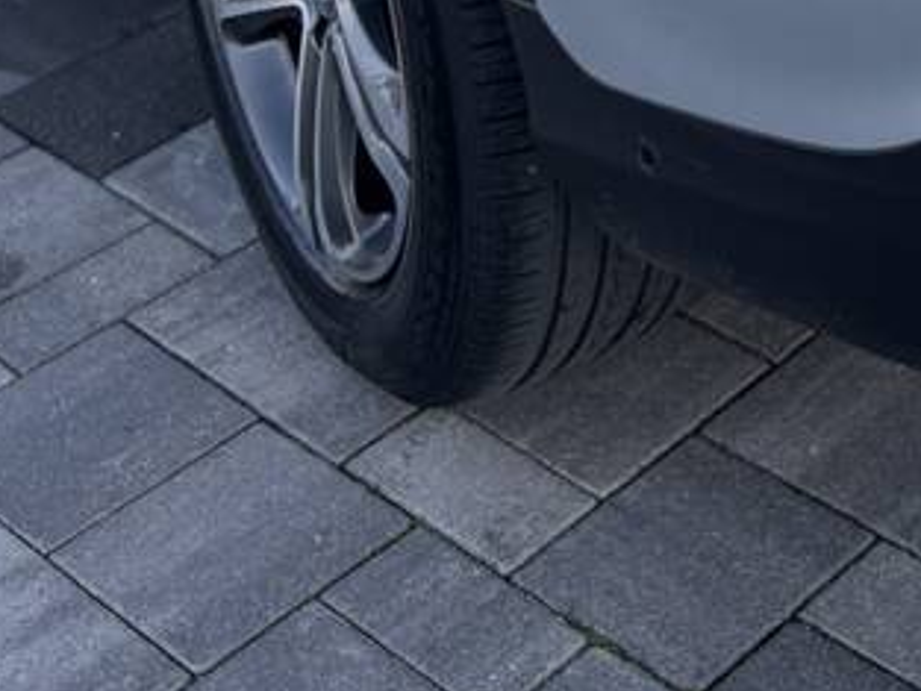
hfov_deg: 20.4
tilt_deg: -18.8
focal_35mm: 92
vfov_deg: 14.1
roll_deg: -0.1
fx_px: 2449
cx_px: 995
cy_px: -591
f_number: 1.78
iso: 80
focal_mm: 6.76
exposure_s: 1/747
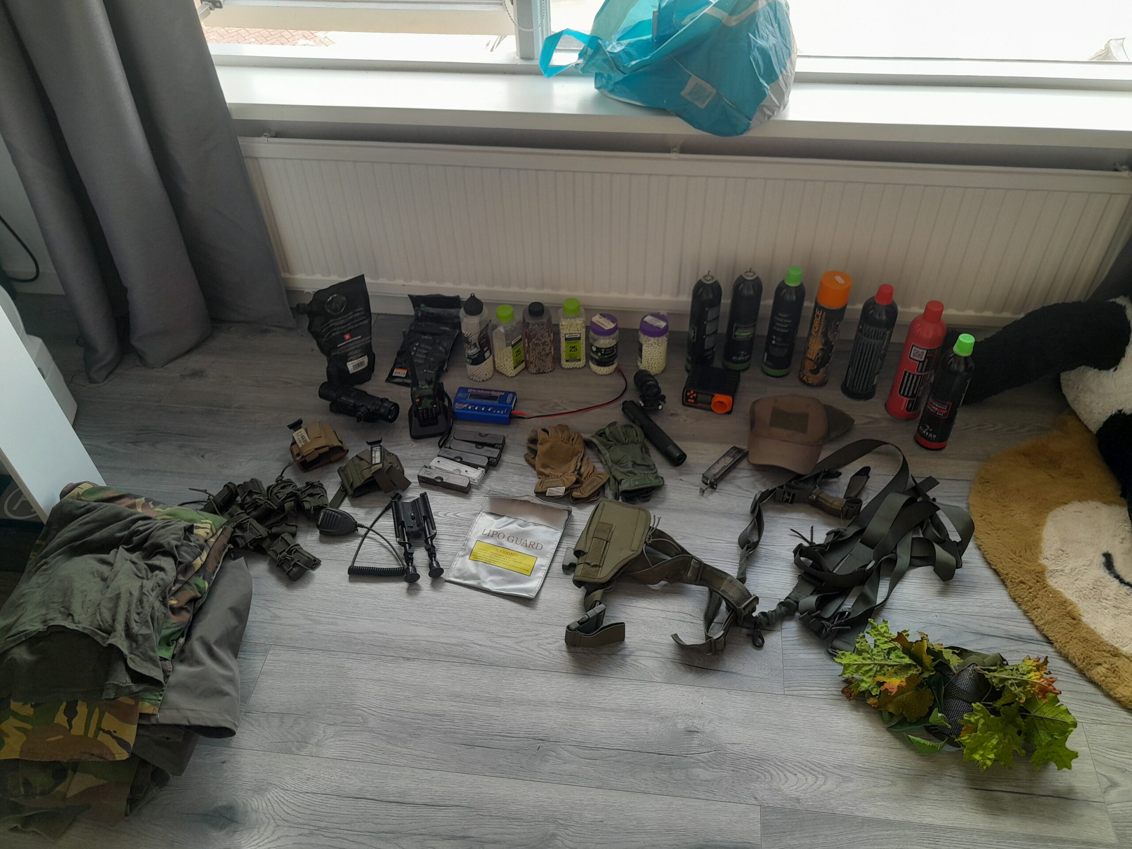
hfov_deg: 65.3
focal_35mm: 27
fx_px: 883
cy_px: 424
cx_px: 566
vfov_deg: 51.4
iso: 80
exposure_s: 1/50
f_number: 1.8
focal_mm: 4
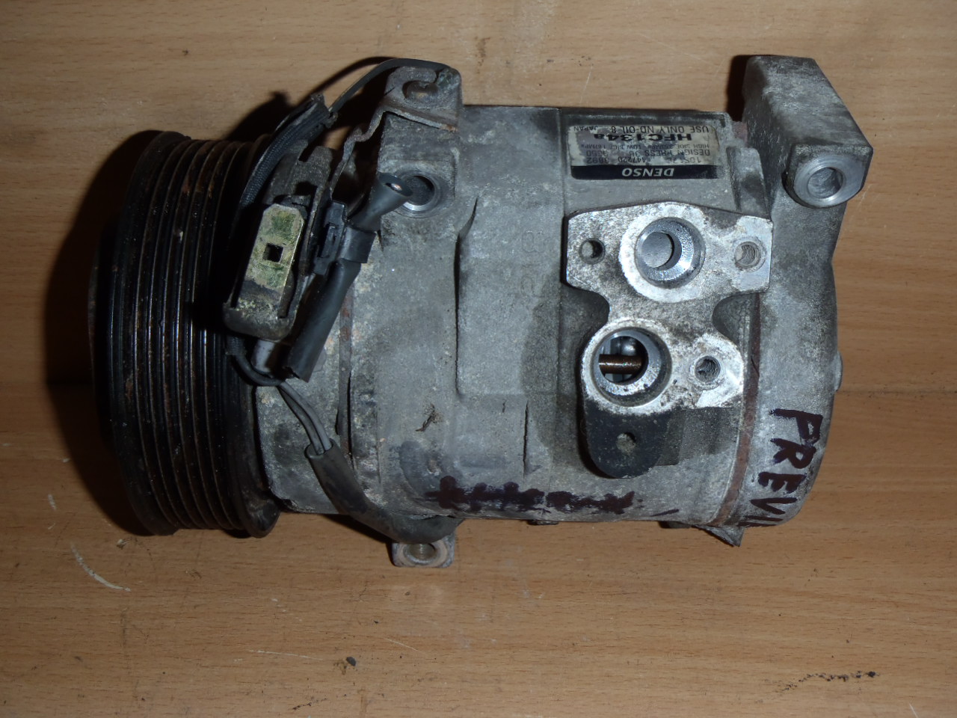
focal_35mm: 38
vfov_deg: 37.7
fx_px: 1051
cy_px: 359
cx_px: 478
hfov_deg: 49.0
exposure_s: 1/40
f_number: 4.6
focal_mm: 6.83
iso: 100
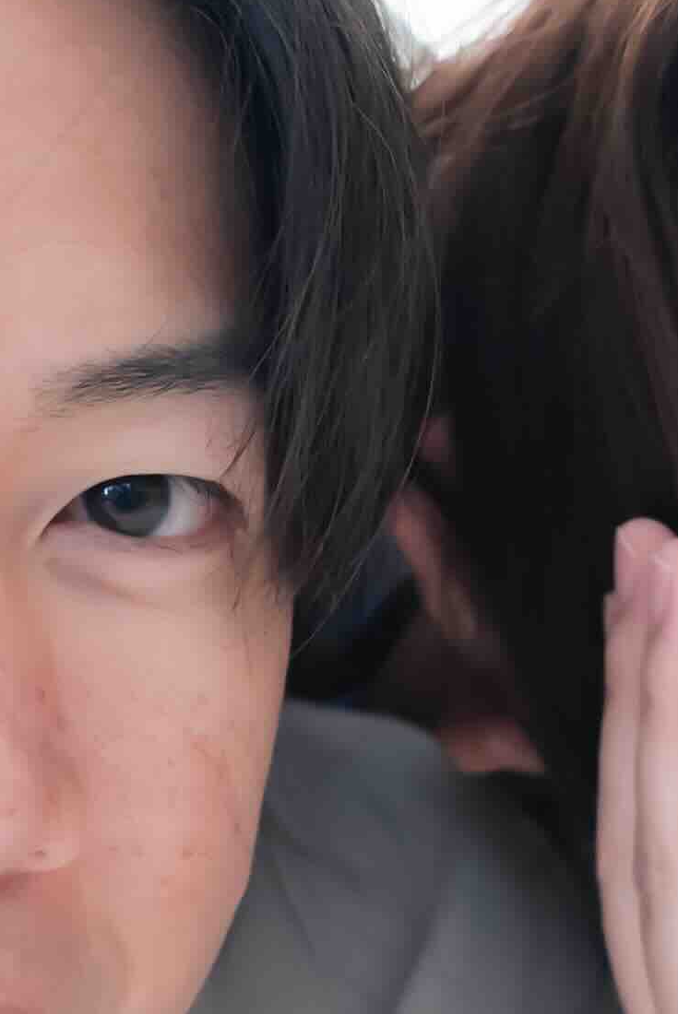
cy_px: 890
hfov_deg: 8.4
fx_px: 4625
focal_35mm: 164
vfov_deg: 12.4
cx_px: 522
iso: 1000
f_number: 4
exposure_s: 1/100
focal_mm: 30
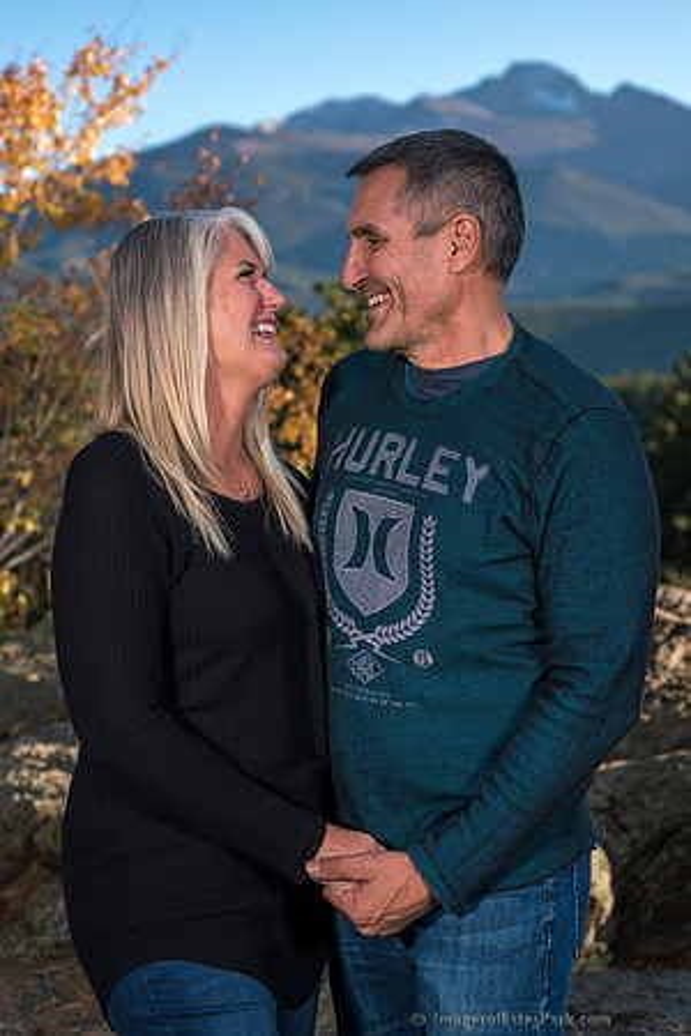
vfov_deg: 33.4
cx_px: 346
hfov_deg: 22.6
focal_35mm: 60
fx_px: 1727
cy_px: 518
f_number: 4
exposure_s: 1/400
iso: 100
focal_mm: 60
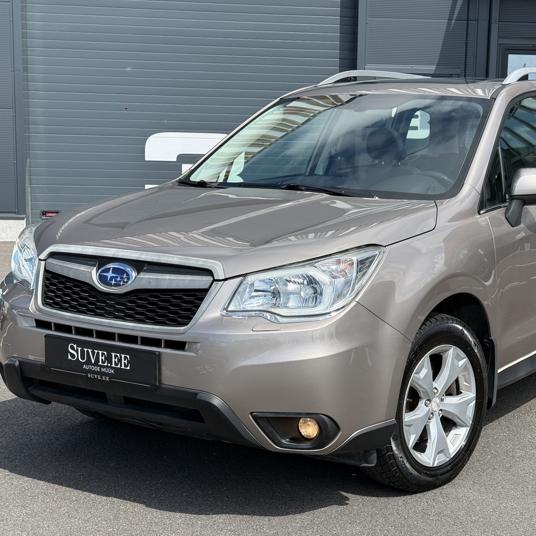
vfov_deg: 29.6
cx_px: 328
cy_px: 273
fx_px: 1016
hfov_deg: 29.5
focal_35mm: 58
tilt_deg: -7.6
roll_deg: -1.5
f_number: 1.78
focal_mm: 6.76
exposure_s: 1/3378
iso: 64
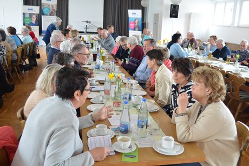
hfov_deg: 53.1
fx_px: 249
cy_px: 83
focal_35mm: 36
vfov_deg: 36.9
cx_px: 124
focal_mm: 24
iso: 900
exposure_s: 1/30
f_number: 4
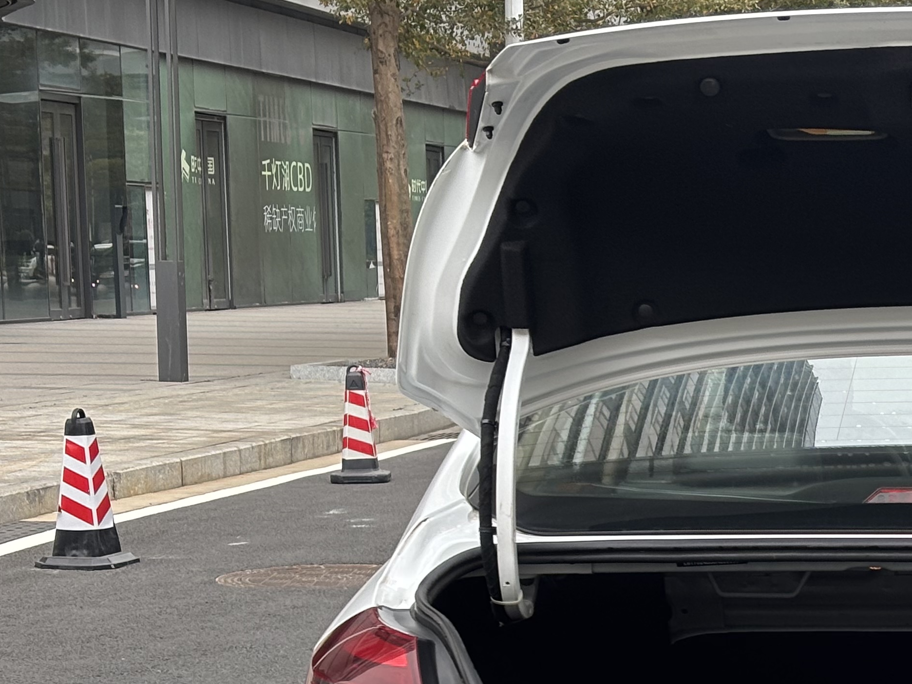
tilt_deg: -9.2
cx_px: 925
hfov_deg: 17.2
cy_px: 712
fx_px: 2951
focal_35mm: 112
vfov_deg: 13.0
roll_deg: -0.1
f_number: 1.6
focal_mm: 5.96
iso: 32
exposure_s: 1/536
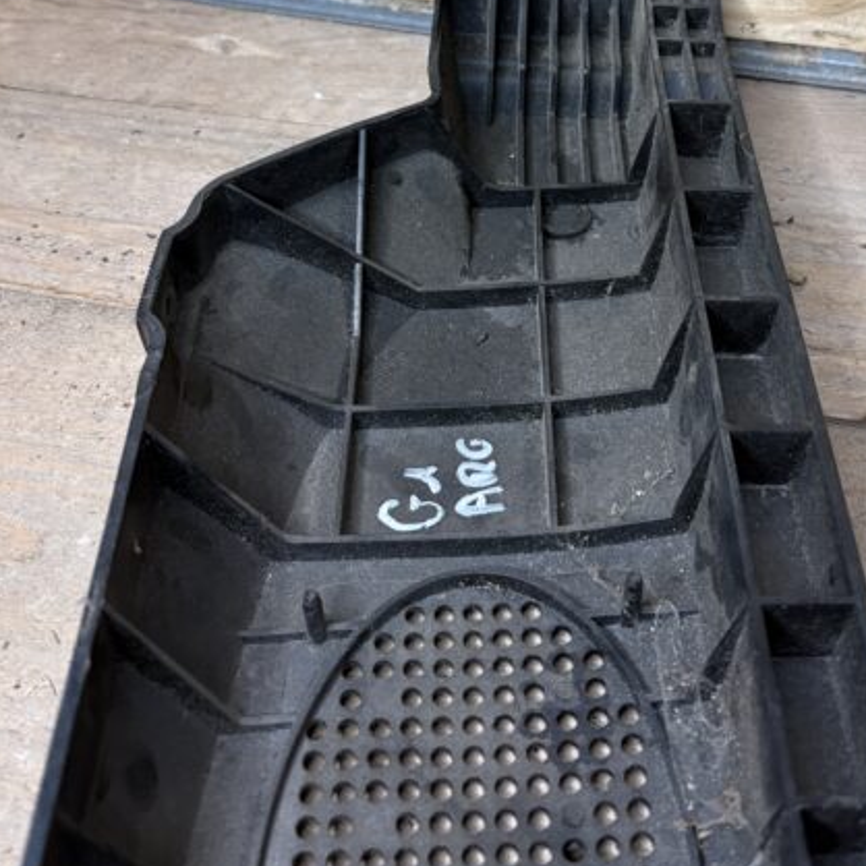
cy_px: 166
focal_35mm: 44
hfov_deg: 38.1
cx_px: 549
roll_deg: +4.2
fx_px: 1245
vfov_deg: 36.9
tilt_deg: -41.1
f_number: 1.6
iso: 160
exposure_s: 1/50
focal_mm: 5.96
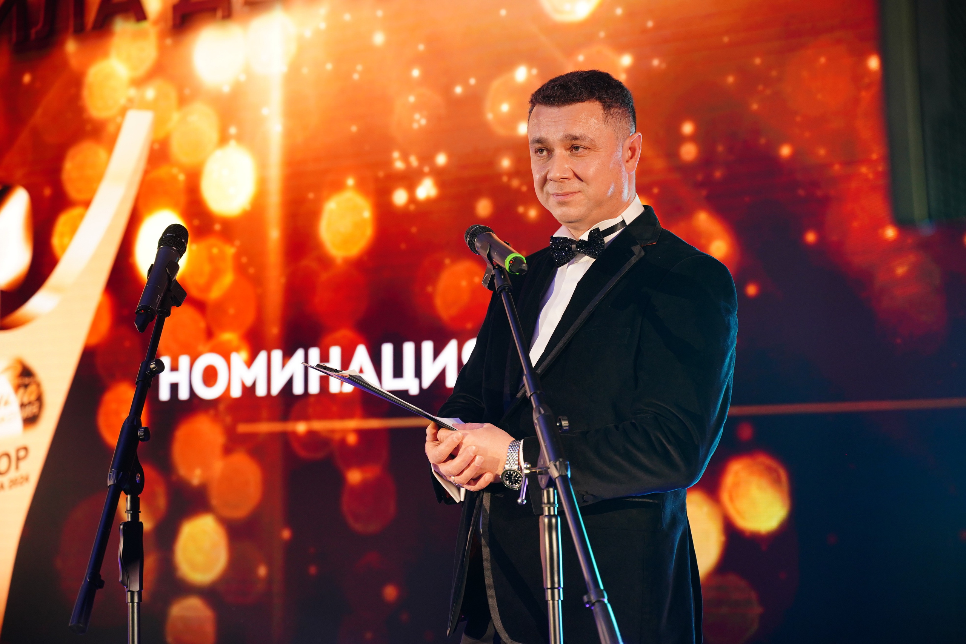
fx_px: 1905
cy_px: 322
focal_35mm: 71
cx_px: 483
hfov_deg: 28.5
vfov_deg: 19.2
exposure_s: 1/200
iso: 1250
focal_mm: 71
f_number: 4
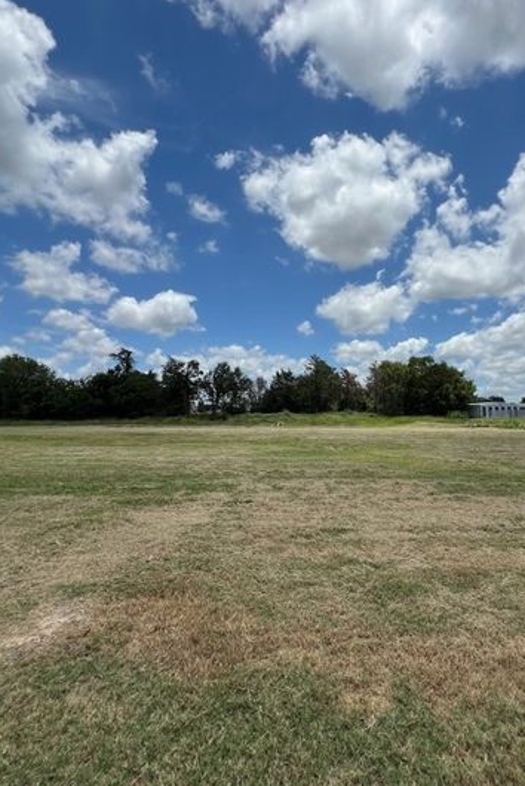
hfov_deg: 68.9
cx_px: 343
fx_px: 371
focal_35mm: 17
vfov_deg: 93.2
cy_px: 371
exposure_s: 1/2950
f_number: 1.8
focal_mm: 1.57
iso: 32
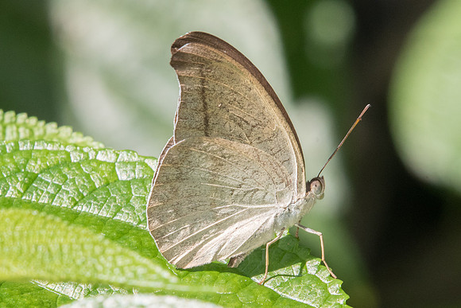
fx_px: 13003
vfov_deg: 1.4
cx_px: 292
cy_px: 179
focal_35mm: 1015
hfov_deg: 2.0
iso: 800
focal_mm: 400
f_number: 14
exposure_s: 1/250
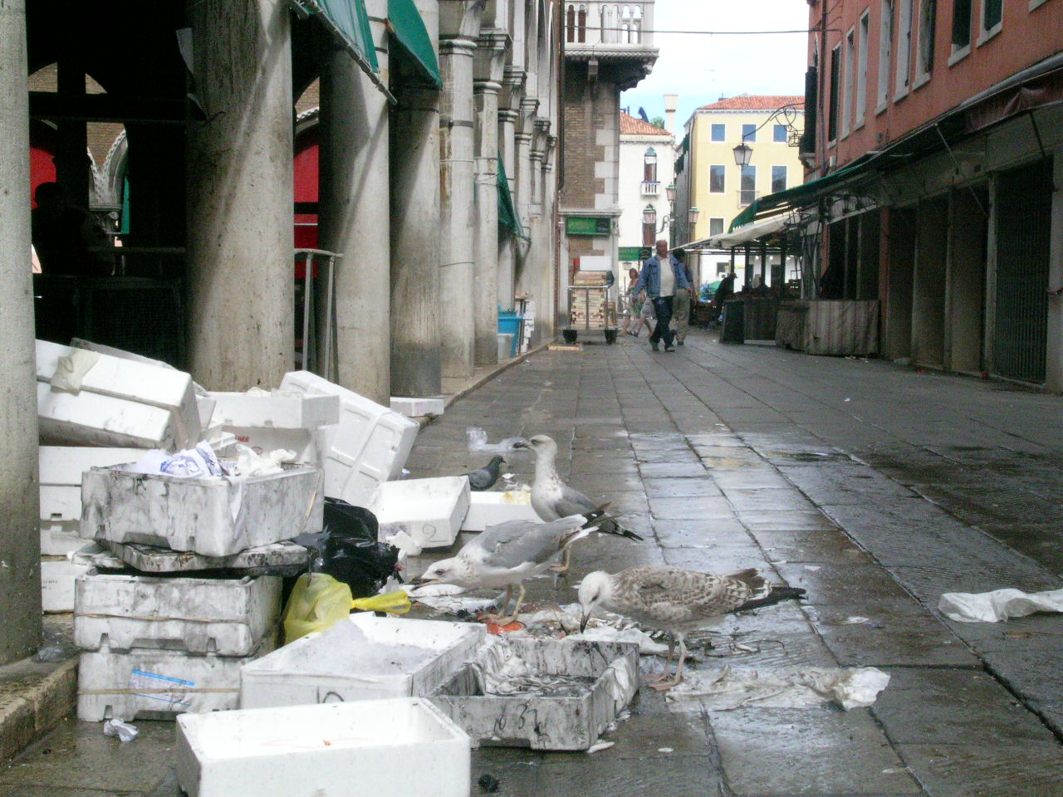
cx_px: 532
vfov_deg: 27.5
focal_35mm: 53
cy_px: 398
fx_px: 1628
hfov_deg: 36.2
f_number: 7.9
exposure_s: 1/391
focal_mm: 11.1
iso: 400
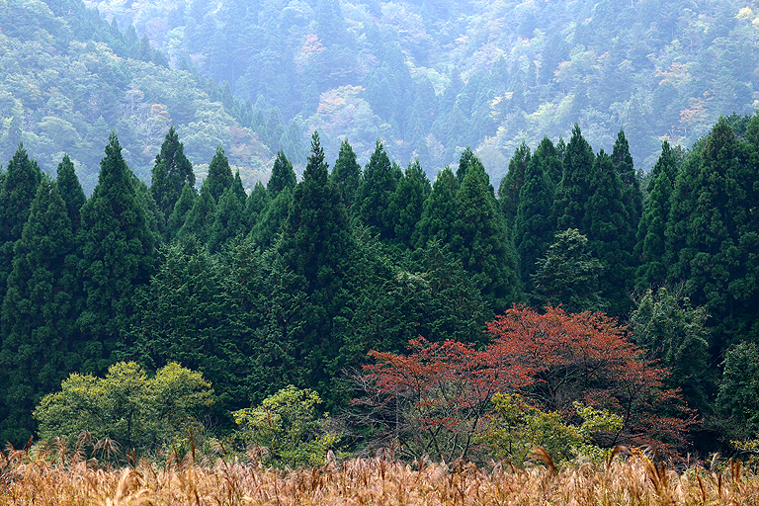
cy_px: 253
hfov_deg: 15.2
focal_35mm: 135
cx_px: 380
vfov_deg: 10.2
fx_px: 2846
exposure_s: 1/200
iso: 640
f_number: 11
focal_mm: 135
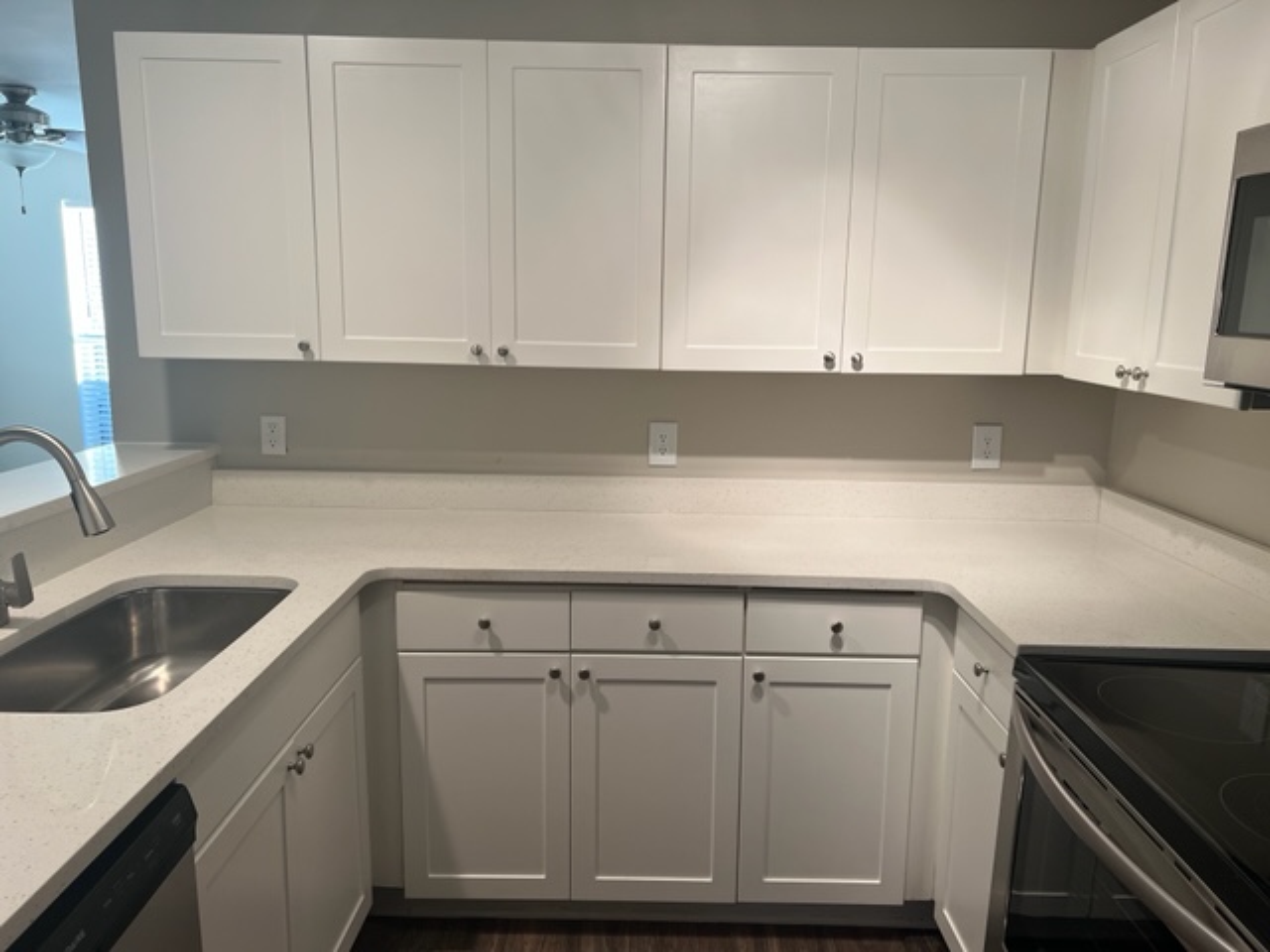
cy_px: 476
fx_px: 954
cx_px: 635
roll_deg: -0.7
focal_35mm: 26
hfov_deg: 67.3
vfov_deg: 53.1
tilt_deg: -10.0
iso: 100
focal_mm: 5.7
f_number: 1.5
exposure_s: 1/120
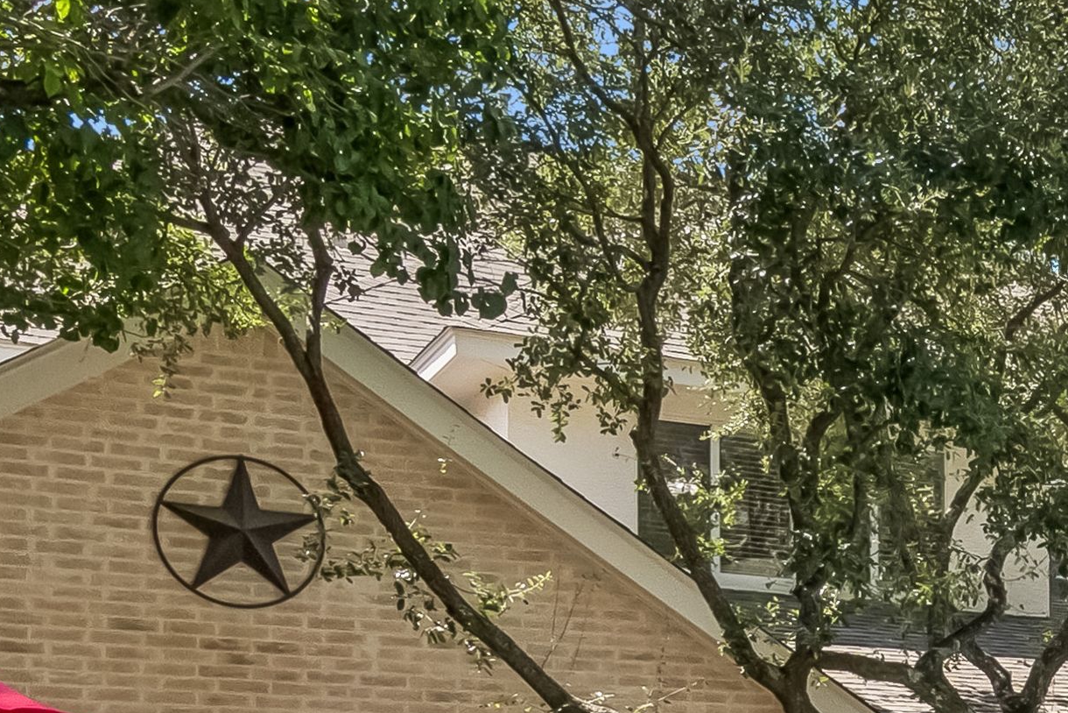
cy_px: 903
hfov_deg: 23.1
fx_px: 2166
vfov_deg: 17.6
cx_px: 1544
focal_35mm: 73
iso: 320
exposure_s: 1/500
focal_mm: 11
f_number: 9
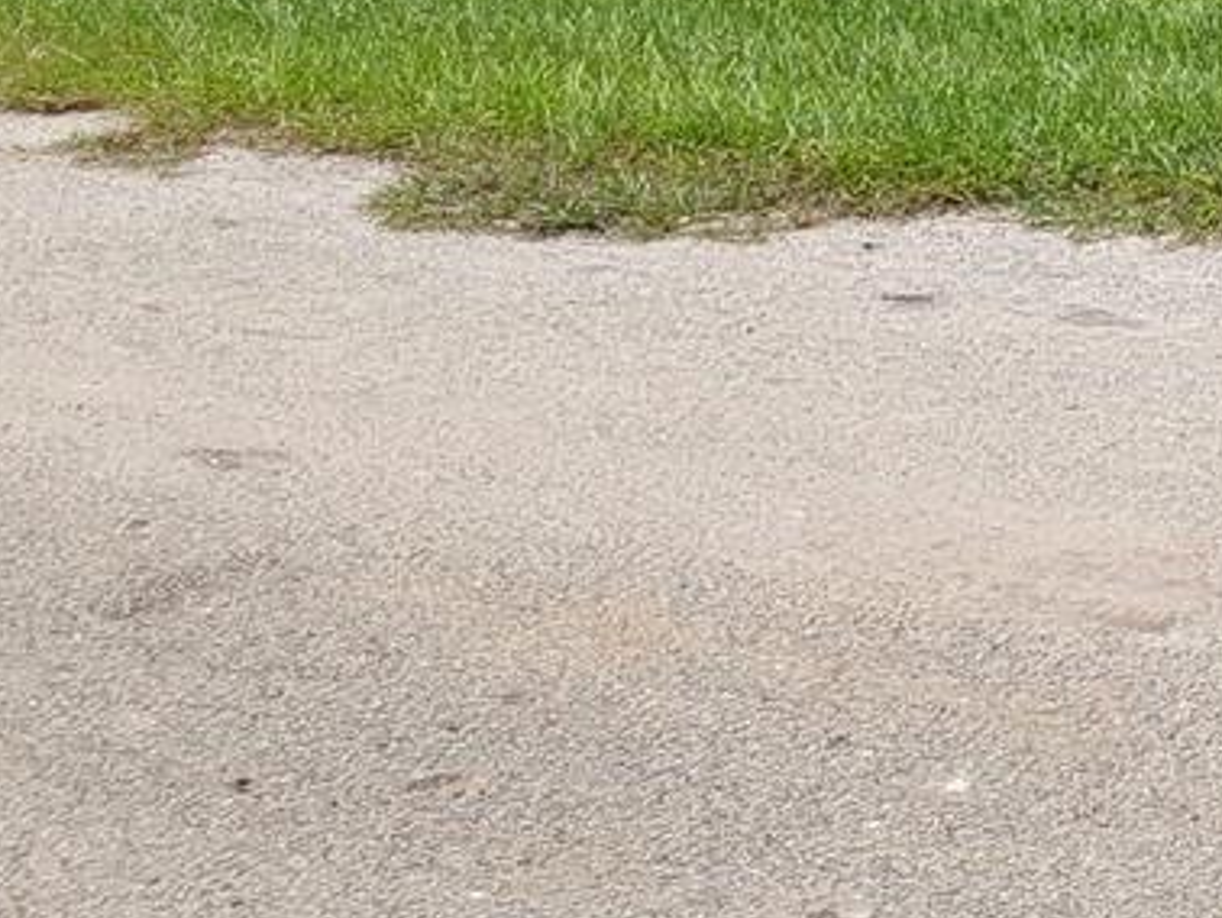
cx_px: 1991
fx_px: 3886
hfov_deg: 15.9
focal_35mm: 110
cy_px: -537
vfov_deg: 12.7
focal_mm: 5.4
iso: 40
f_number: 1.8
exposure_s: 1/3657
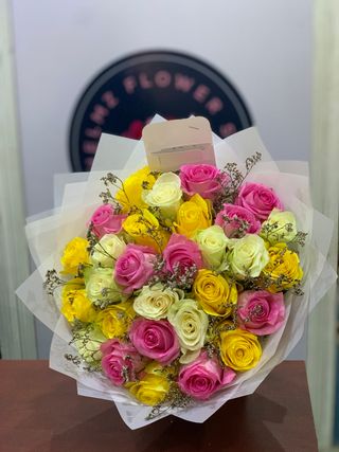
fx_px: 679
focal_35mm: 52
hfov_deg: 28.0
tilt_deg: -12.5
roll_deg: +1.6
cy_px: 226
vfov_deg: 36.8
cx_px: 170
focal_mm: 6
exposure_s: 1/60
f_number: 2.4
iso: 400
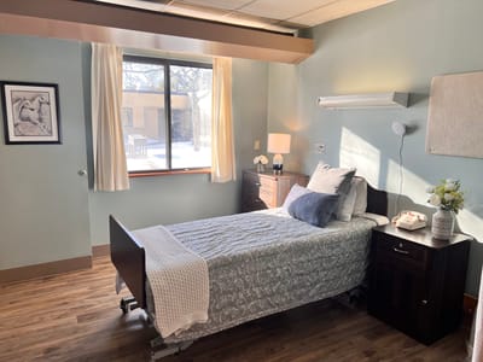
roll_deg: -0.8
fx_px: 363
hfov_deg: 67.3
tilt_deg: -11.0
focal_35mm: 26
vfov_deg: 53.1
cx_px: 242
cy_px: 181
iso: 40
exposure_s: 1/121
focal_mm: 5.7
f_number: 1.5
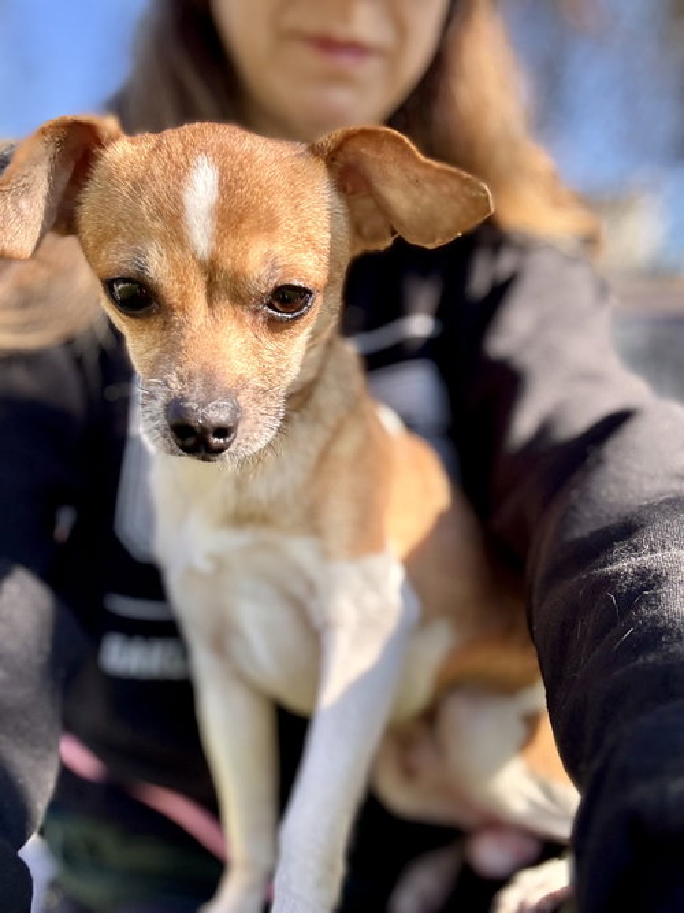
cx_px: 342
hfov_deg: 46.8
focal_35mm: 30
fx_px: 791
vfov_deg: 60.0
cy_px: 456
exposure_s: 1/166
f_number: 1.9
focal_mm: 2.69
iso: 20
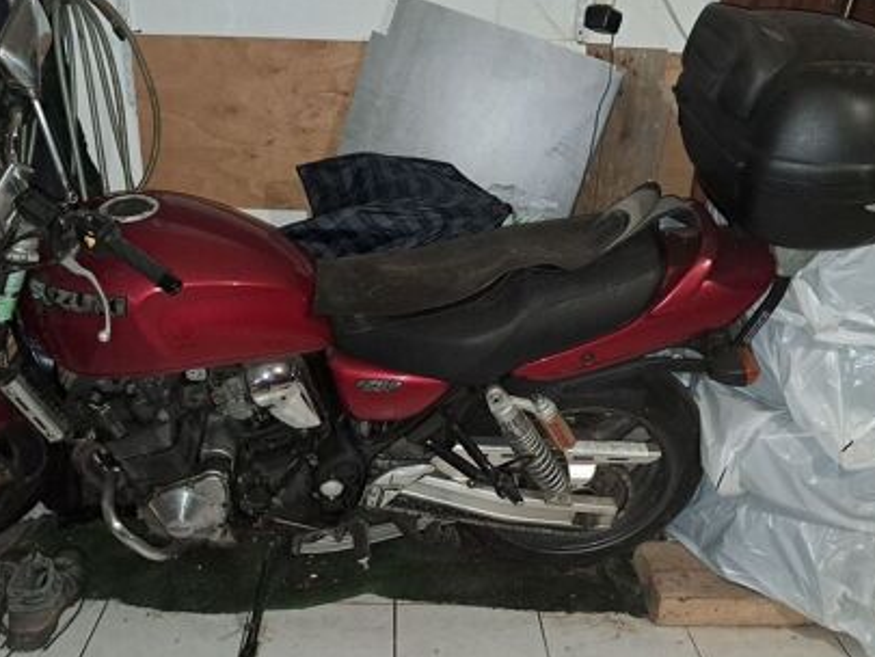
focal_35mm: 32
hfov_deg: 56.7
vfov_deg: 44.2
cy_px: 344
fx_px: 809
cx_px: 389
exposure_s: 1/50
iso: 500
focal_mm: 4
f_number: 1.8
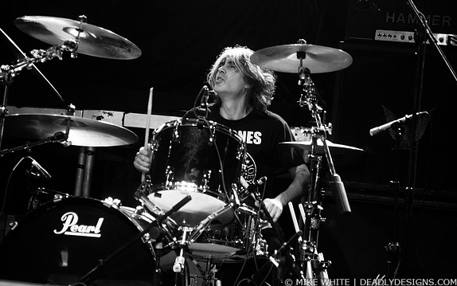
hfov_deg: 19.3
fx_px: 1345
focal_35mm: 108
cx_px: 230
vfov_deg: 12.1
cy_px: 136
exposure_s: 1/320
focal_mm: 70
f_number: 3.8
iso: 800
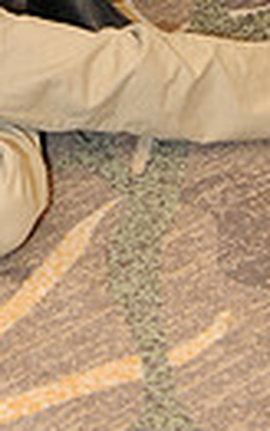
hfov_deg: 7.2
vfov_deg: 10.5
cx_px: -138
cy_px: -494
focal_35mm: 180
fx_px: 2117
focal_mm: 40
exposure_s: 1/100
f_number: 4
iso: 1600
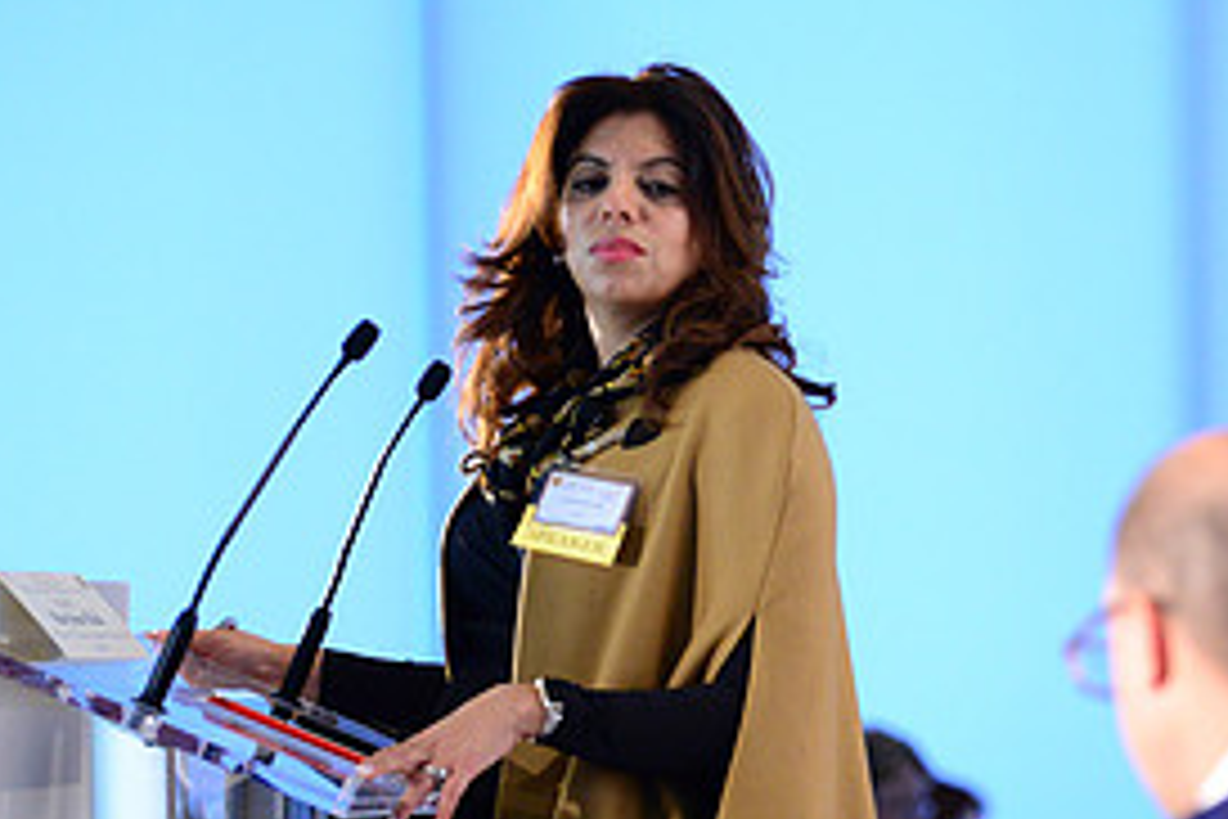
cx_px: 1030
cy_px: 646
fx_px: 8834
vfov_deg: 5.3
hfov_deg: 7.9
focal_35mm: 259
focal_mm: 122
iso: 4000
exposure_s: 1/160
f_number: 2.8
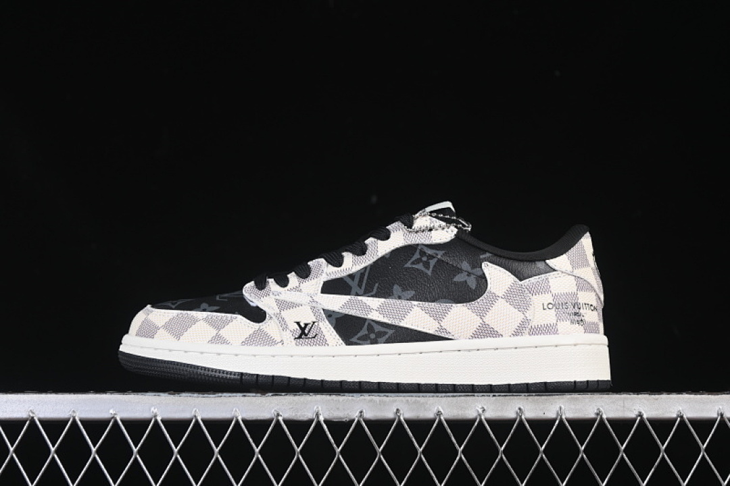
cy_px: 243
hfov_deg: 27.0
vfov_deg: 18.2
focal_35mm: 75
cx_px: 365
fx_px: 1521
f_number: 7.1
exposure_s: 1/60
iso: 160
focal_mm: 50
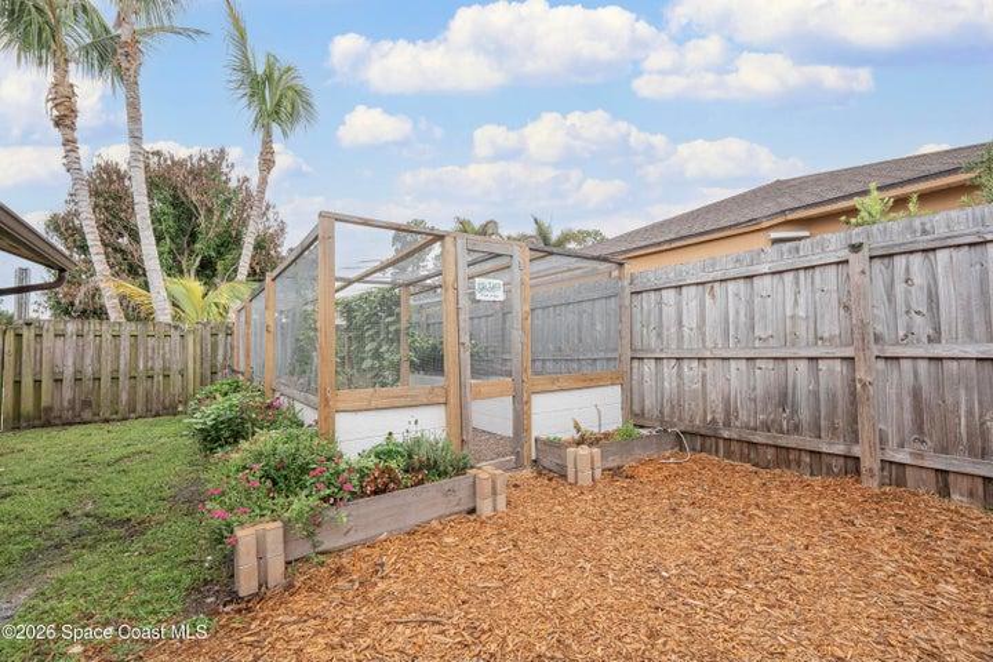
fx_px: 441
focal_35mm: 16
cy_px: 331
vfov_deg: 73.7
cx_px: 496
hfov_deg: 96.7
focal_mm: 16
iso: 800
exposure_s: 1/500
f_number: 14
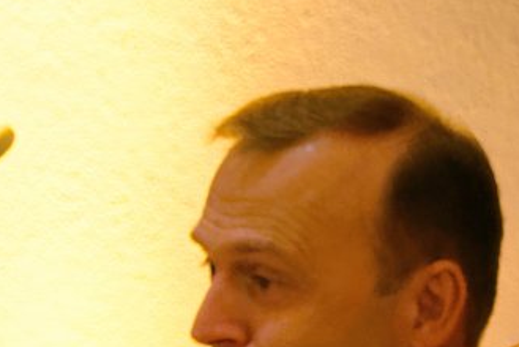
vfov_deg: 2.9
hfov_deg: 4.3
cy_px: 450
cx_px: -175
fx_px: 6905
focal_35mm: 479
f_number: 5.3
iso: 12800
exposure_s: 1/160
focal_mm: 105
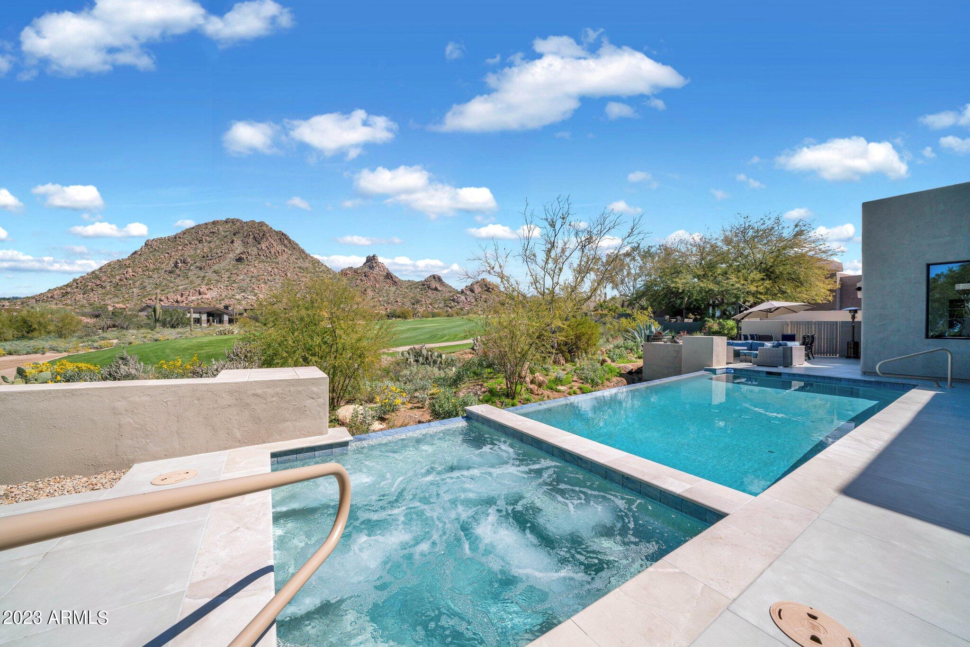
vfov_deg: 90.0
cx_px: 485
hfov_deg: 112.6
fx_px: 323
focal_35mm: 12
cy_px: 324
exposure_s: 1/250
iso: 100
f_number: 9.5
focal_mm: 12
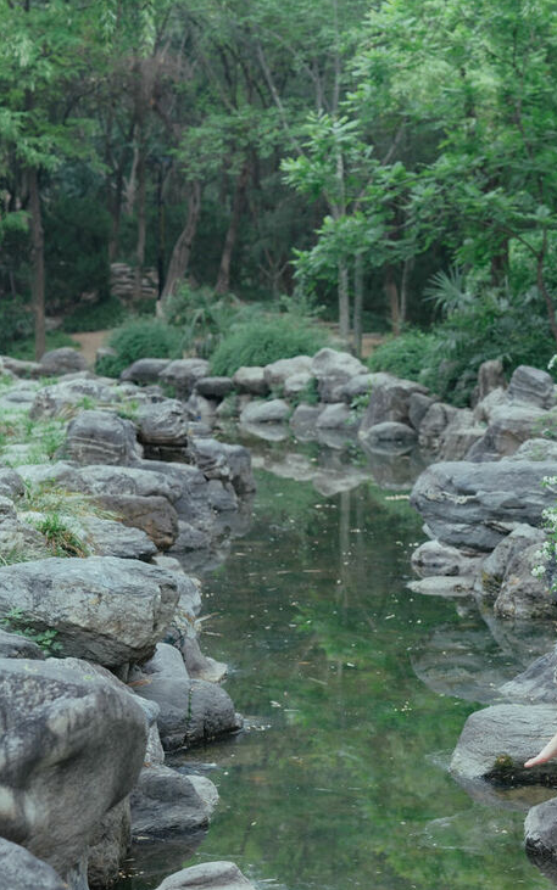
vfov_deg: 21.6
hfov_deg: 13.5
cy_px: 468
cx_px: 519
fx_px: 2331
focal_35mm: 96
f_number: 4
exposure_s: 1/500
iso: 500
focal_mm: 80
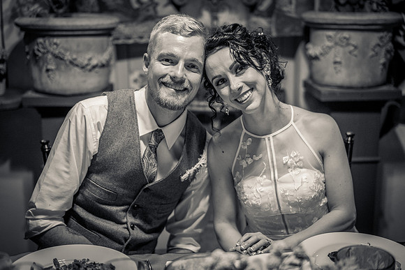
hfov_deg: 36.2
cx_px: 202
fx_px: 619
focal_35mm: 55
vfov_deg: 24.6
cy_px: 135
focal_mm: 55
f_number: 2
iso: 1000
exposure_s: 1/160
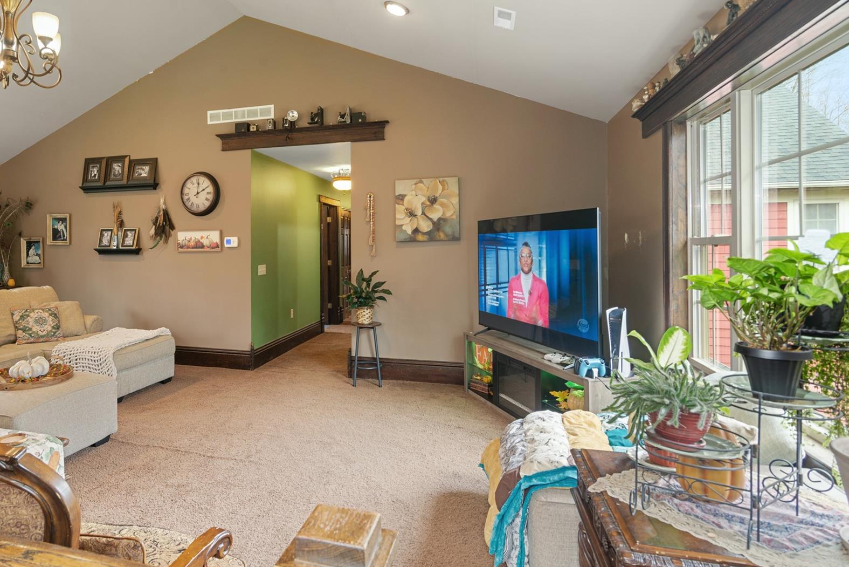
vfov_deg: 34.2
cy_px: 256
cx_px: 328
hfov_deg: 49.1
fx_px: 920
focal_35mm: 39
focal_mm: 30
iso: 320
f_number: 9
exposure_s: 1/2.5
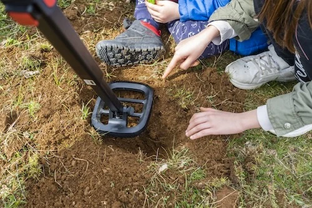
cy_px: 104
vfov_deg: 27.0
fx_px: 434
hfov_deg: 39.6
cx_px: 156
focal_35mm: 50
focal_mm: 50
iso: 100
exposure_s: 1/125
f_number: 6.3
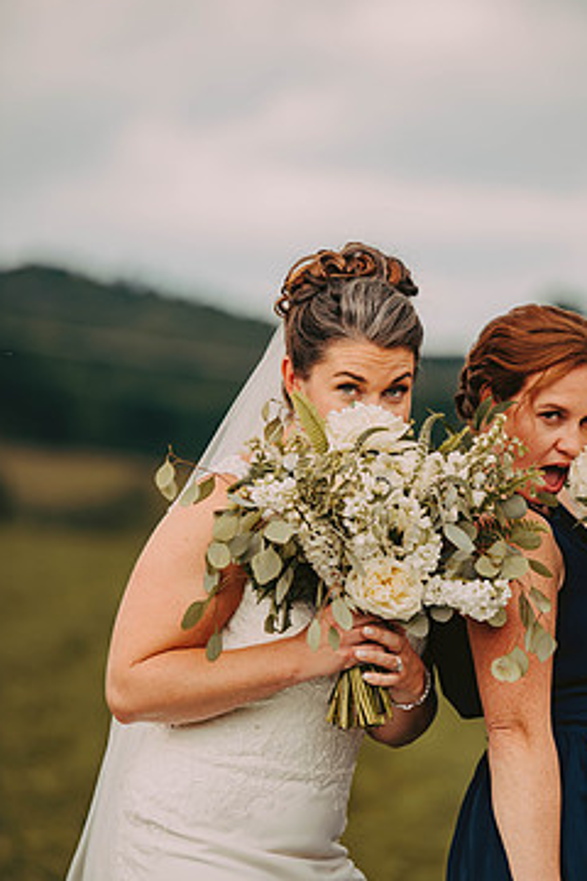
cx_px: 360
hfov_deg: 7.1
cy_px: 499
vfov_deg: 10.6
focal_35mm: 194
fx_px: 4745
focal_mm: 155
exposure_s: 1/800
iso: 200
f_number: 2.8
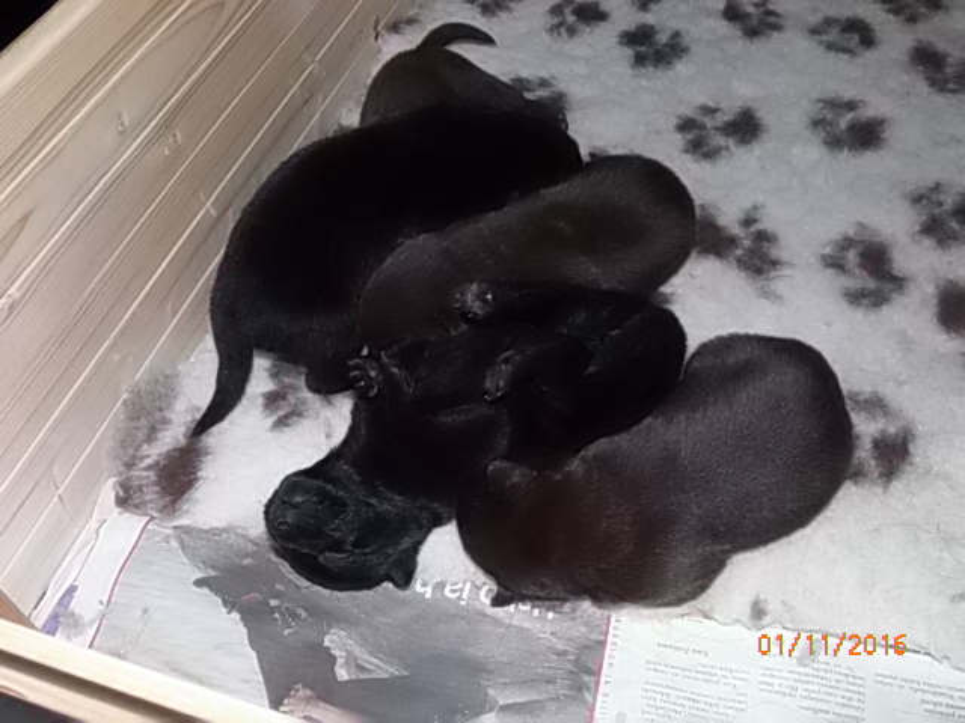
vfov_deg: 42.9
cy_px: 362
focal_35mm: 33
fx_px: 920
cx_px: 482
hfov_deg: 55.4
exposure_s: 1/500
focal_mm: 5.9
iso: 200
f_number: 3.4
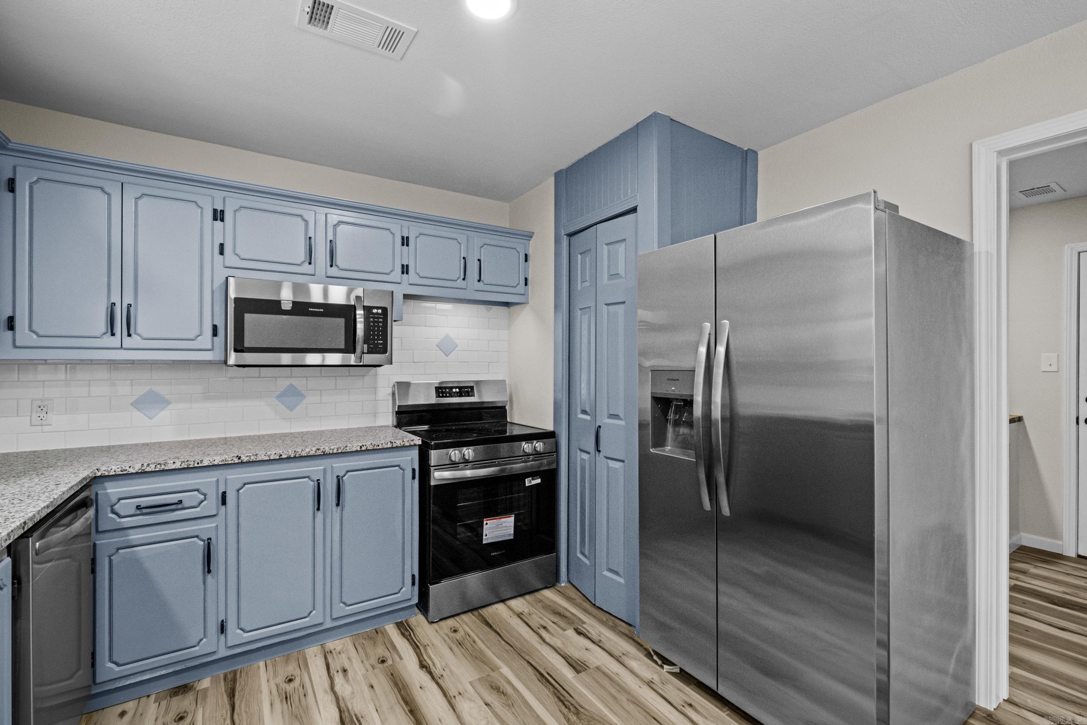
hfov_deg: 100.4
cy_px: 362
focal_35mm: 15
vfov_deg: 77.3
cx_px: 544
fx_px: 453
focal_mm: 10
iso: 400
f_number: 8
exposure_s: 1
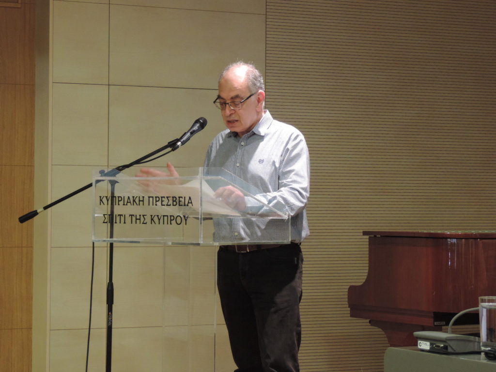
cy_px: 186
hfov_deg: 16.4
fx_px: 1719
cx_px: 248
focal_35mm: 120
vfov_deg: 12.3
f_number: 4.2
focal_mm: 21.4
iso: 720
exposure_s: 1/25
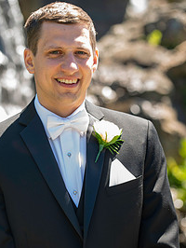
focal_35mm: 276
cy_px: 135
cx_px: 62
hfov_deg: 5.4
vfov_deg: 7.2
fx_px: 1974
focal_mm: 170
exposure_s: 1/125
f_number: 3.2
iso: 50
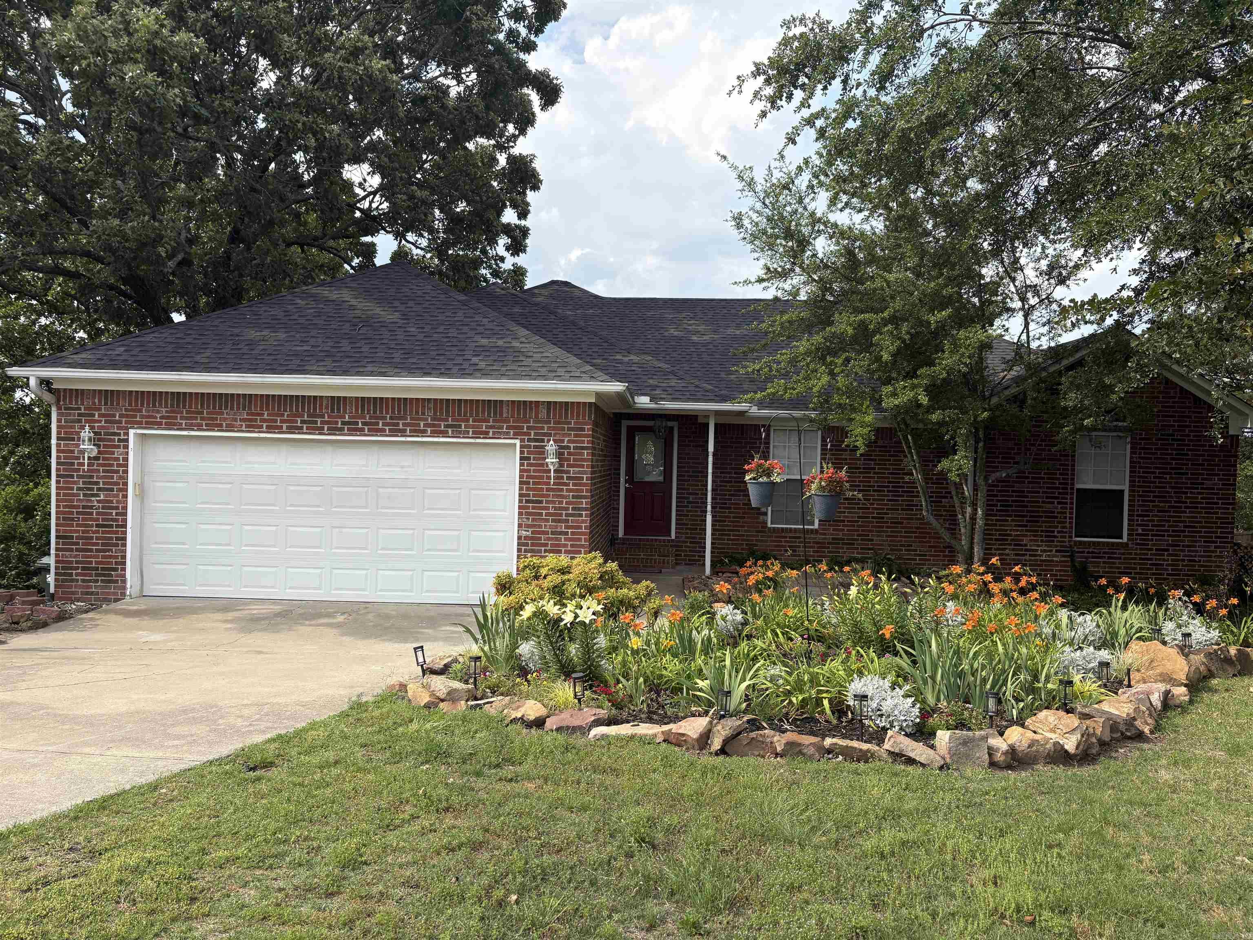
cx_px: 626
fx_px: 941
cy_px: 470
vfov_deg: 53.1
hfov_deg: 67.3
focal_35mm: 26
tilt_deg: -0.9
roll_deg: -1.1
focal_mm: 5.96
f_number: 1.6
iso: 64
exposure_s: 1/2639
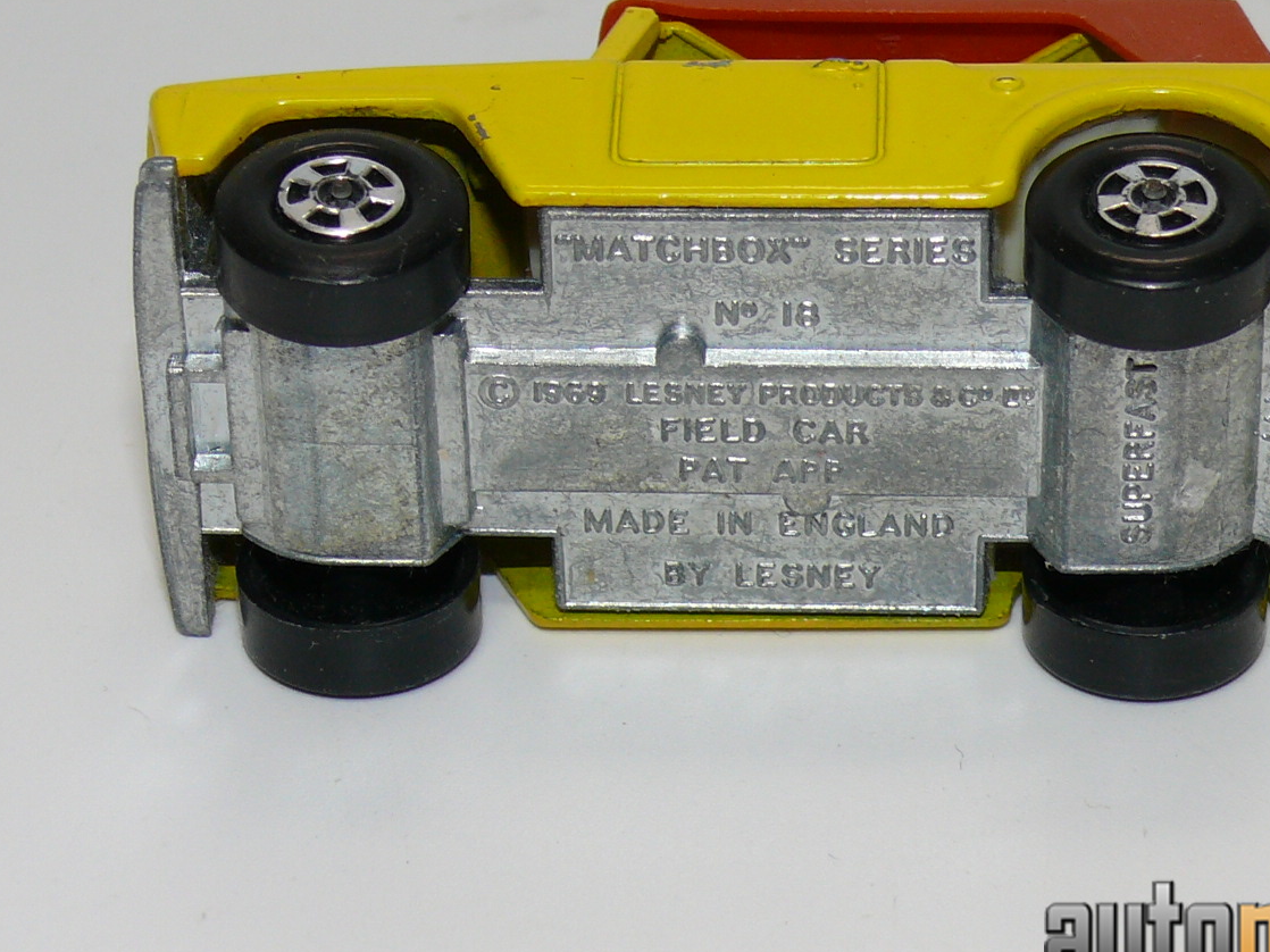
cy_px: 340
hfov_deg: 13.5
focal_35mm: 146
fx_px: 5355
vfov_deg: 10.2
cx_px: 771
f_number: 4
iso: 100
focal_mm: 13.3
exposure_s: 1/30
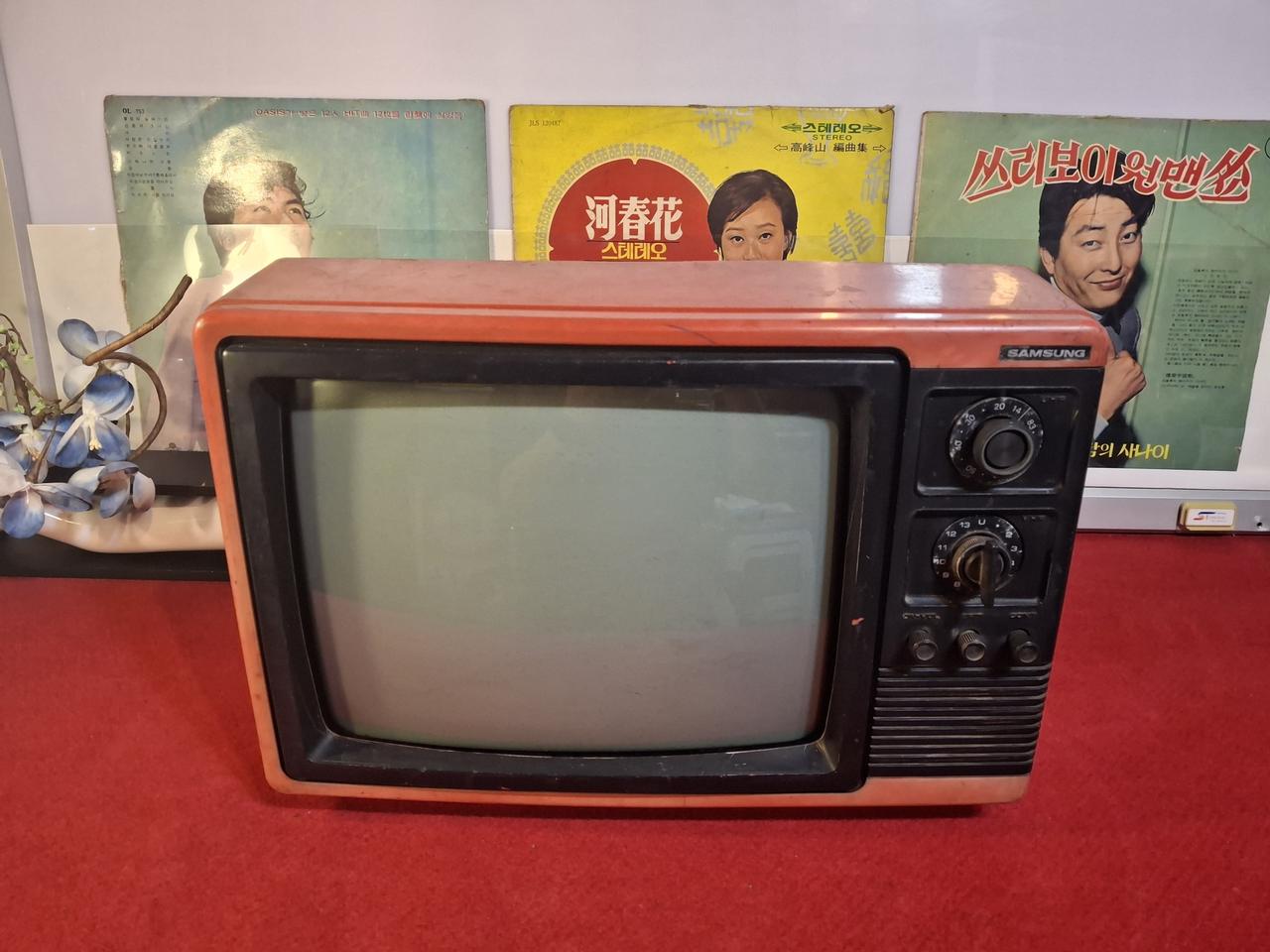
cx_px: 635
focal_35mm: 25
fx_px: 917
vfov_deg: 54.9
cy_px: 476
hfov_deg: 69.4
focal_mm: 4.69
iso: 320
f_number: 1.8
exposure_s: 1/60
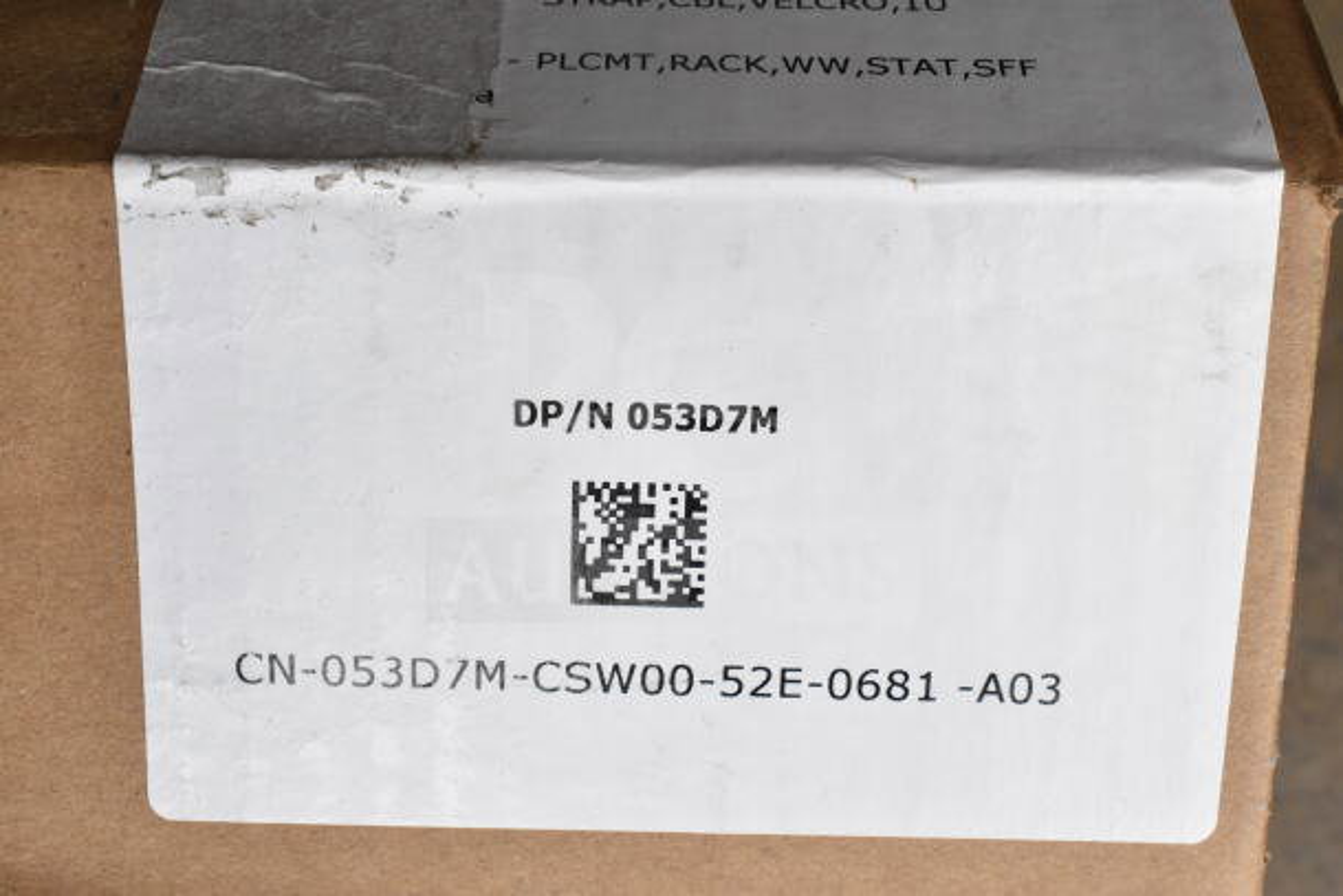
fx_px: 1903
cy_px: 448
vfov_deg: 26.5
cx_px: 672
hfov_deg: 38.9
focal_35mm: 51
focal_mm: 34
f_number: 10
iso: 1600
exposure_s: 1/400
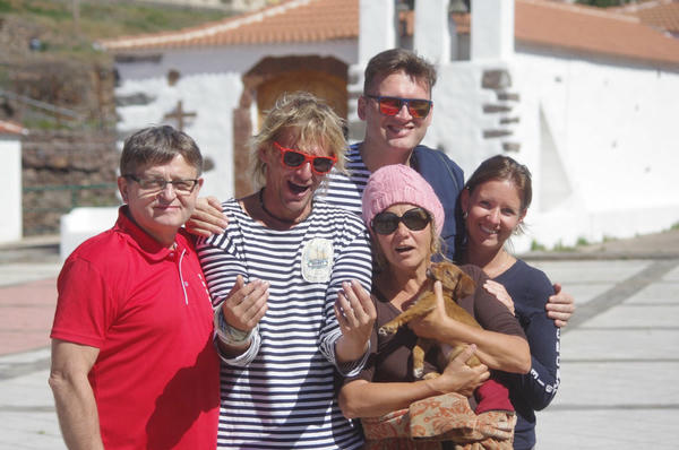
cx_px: 340
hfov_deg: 17.5
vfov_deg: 11.7
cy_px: 225
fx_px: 2203
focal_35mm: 117
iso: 400
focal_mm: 77.5
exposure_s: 1/2500
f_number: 5.6
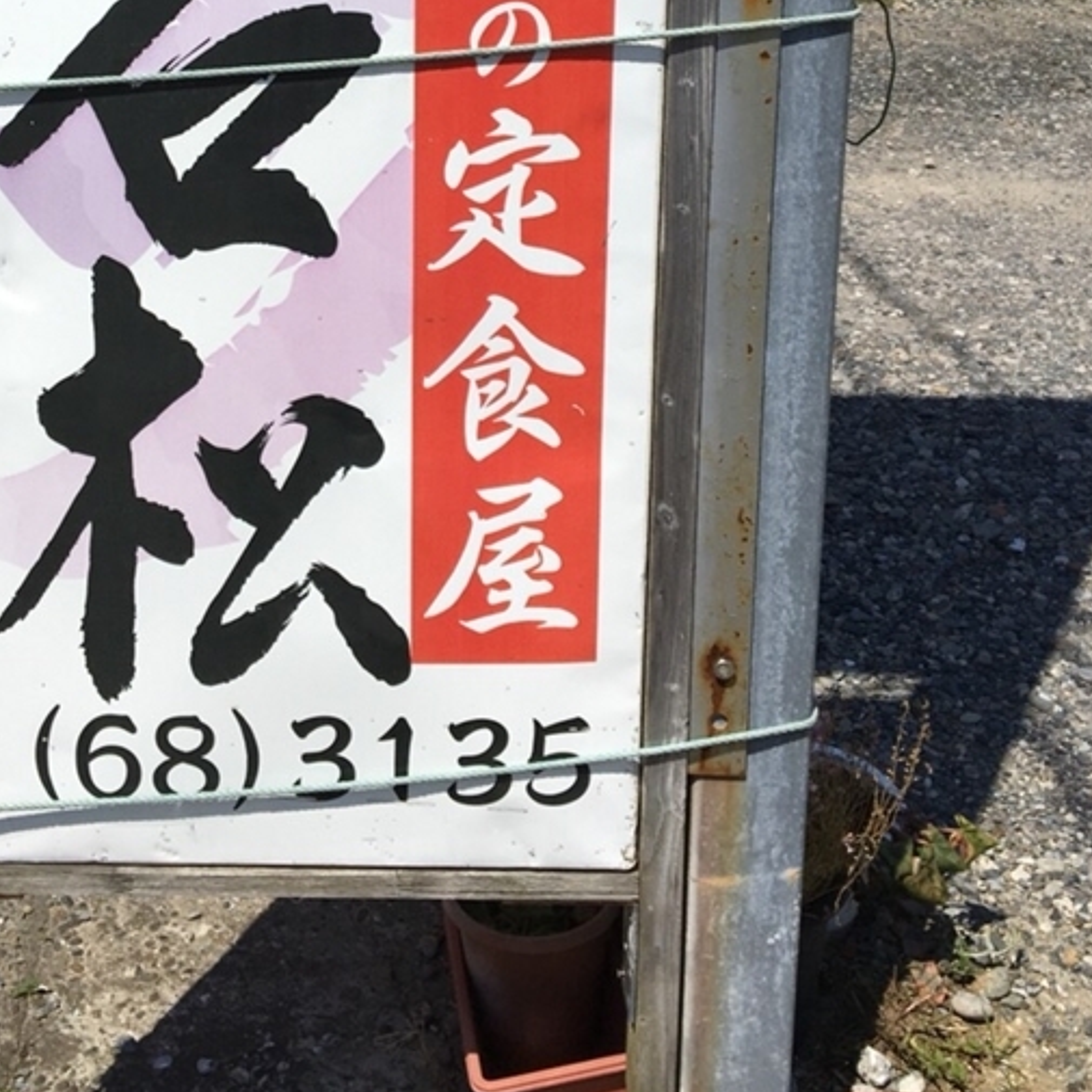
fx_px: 1856
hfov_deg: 32.5
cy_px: 117
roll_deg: -0.8
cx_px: 346
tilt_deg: -13.0
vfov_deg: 31.3
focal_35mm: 52
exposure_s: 1/3663
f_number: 2.2
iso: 25
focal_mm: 4.15
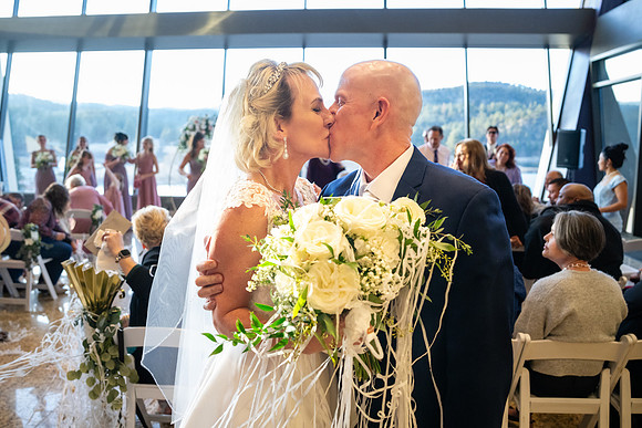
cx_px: 307
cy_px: 202
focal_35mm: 28
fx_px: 502
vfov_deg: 46.2
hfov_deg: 65.2
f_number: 2.8
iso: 3200
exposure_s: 1/200
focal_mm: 24
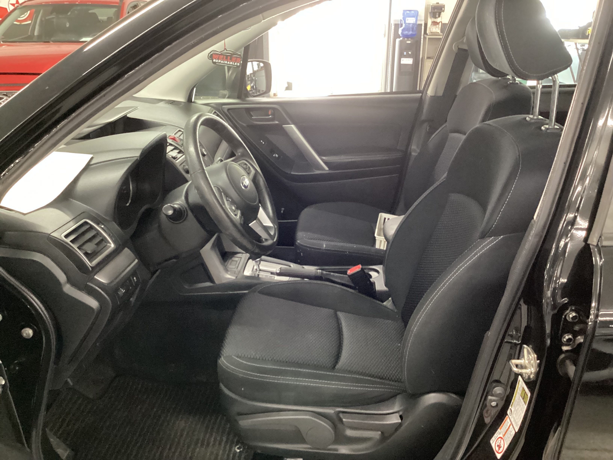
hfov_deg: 58.4
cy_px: 230
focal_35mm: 31
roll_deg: -2.4
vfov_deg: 45.4
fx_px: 549
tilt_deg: -23.7
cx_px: 306
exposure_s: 1/30
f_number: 2.4
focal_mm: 3.3
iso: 640
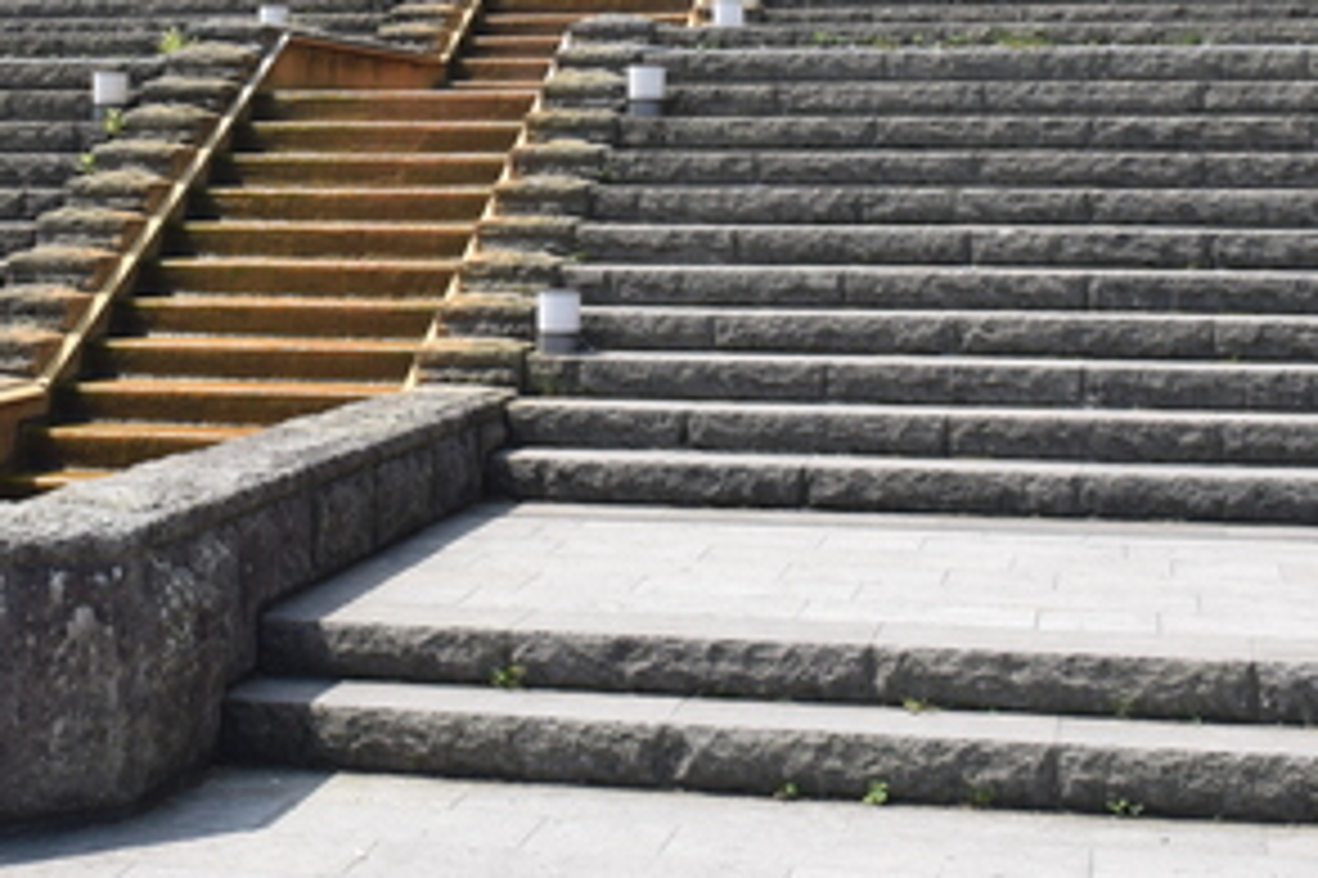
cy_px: 86
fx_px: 2634
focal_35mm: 72
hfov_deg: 28.0
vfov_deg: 18.6
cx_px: 499
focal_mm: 22
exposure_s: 1/320
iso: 200
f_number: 9
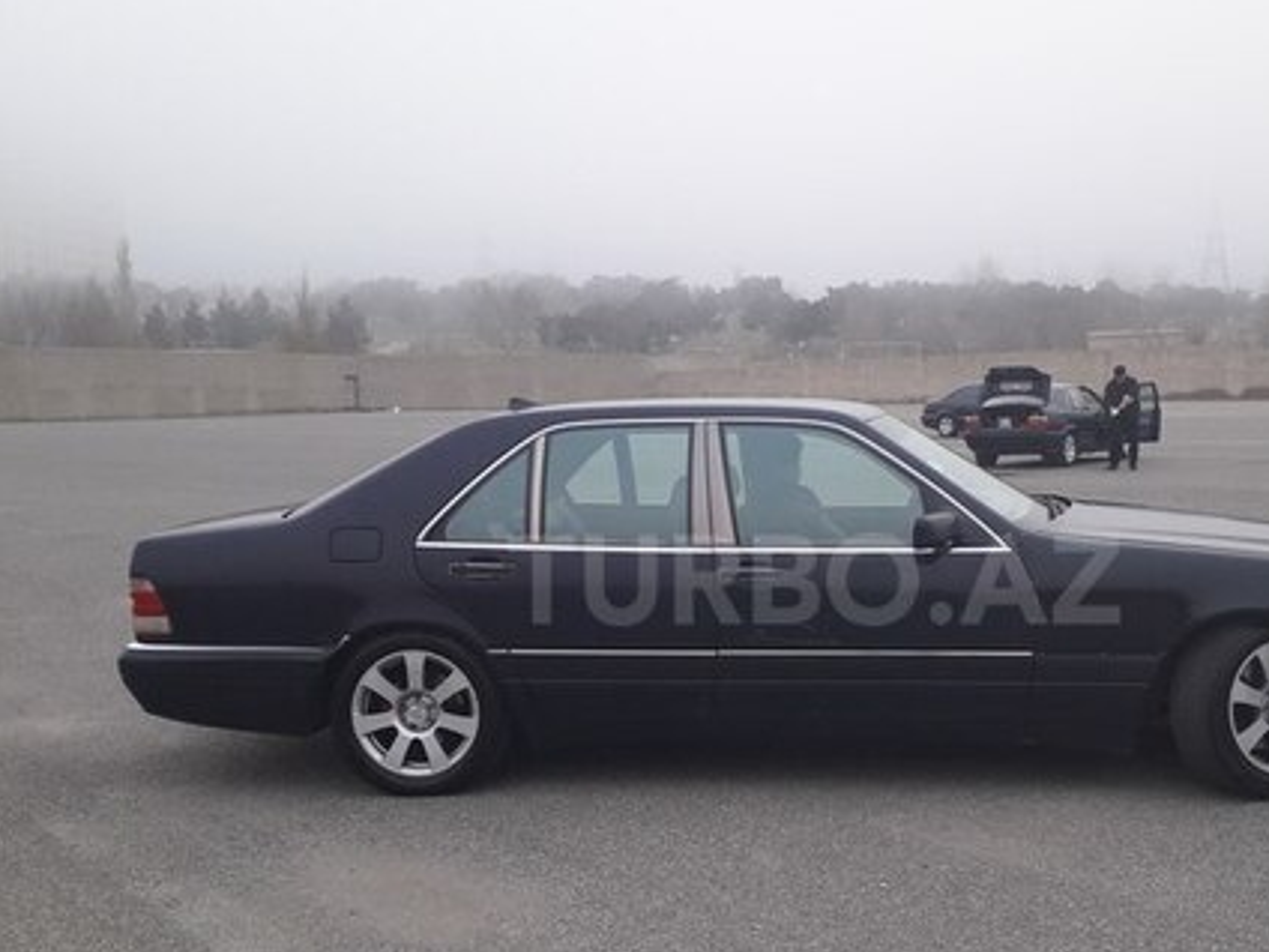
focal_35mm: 42
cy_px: 579
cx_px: 814
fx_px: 1540
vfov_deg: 34.2
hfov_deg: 44.3
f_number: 1.9
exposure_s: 1/100
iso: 40
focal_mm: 3.6
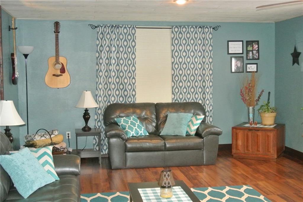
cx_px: 152
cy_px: 101
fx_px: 413
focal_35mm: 49
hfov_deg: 40.3
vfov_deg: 27.6
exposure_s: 1/60
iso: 3200
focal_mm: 18.2
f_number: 4.5
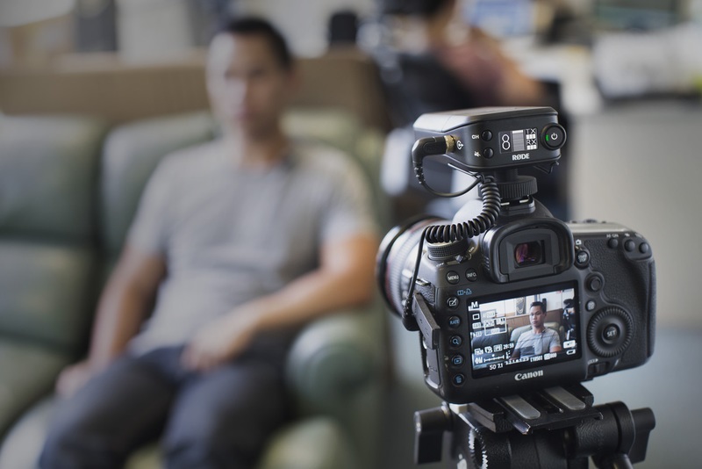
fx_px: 975
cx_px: 351
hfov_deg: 39.6
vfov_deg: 27.0
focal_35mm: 50
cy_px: 234
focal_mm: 50
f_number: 3.5
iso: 500
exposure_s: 1/50
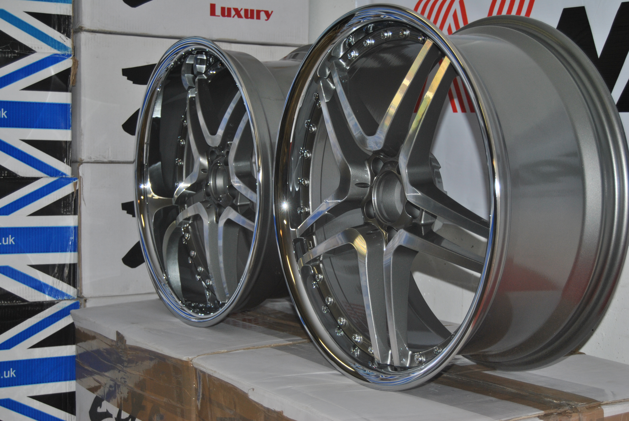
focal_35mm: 60
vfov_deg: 22.7
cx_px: 314
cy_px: 210
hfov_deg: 33.4
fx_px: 1050
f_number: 5
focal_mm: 40
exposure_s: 1/60
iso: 200
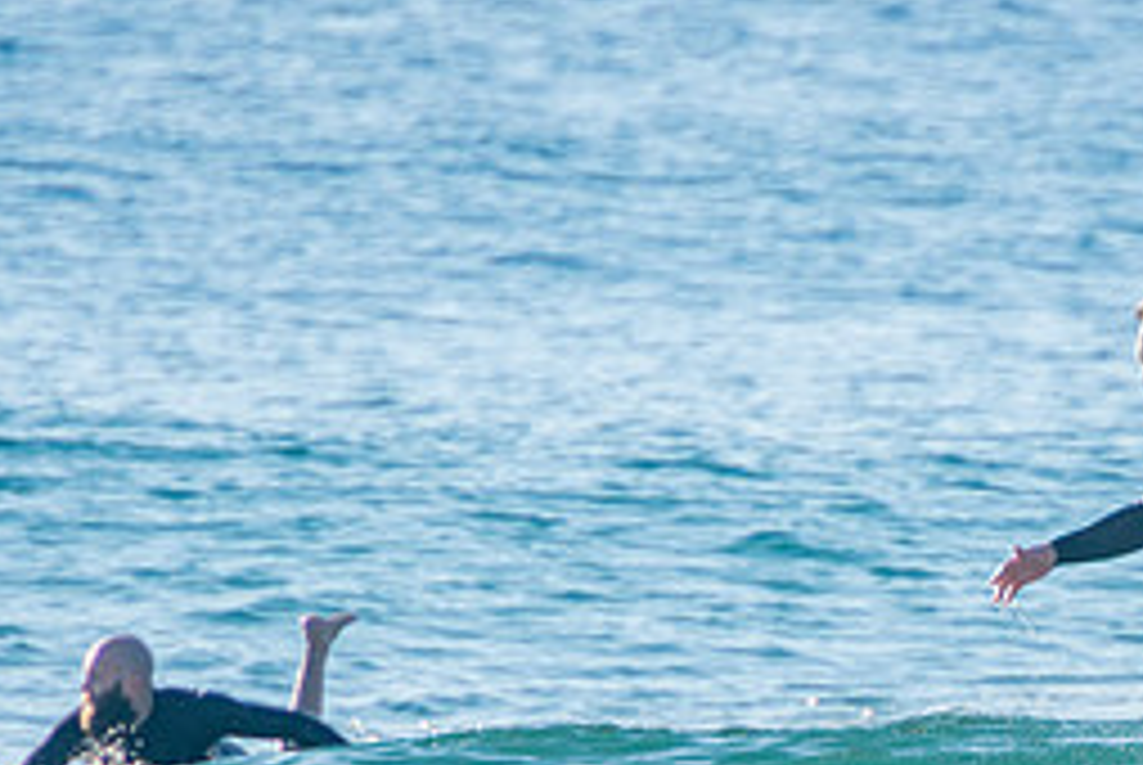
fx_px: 43483
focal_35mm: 1368
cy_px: 866
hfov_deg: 1.5
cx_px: 864
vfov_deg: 1.0
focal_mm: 400
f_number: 5.6
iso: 250
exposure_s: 1/1250
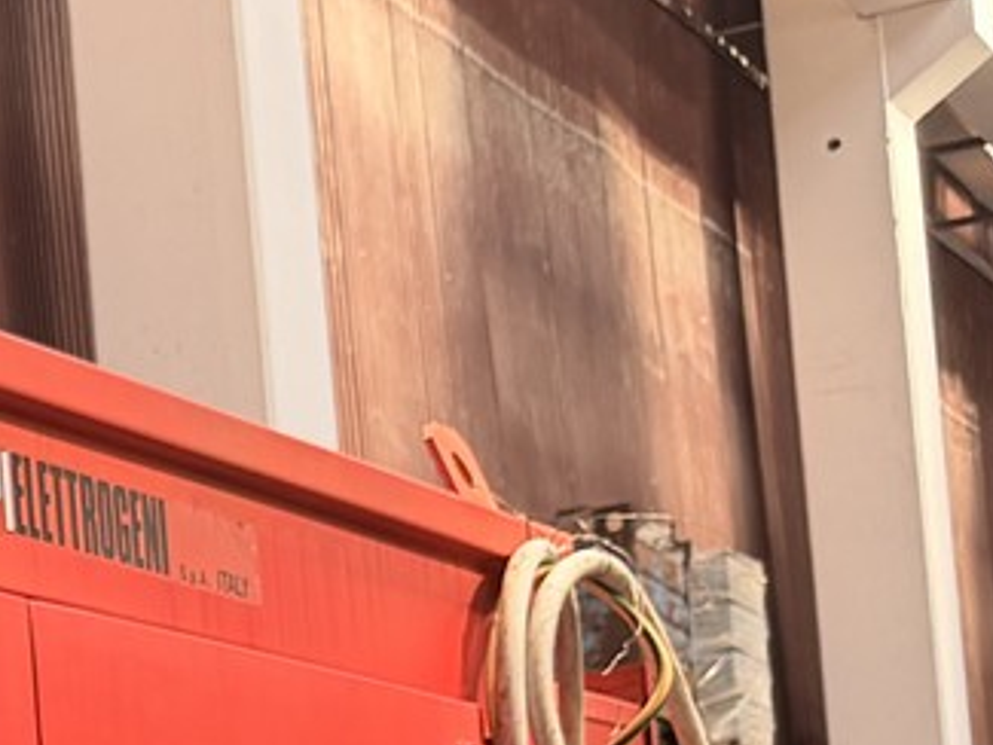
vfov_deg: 11.9
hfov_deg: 13.8
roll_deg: +3.5
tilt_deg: +2.2
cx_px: -1079
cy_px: 1160
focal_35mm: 118
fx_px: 3386
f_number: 1.78
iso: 125
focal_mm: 6.76
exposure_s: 1/121
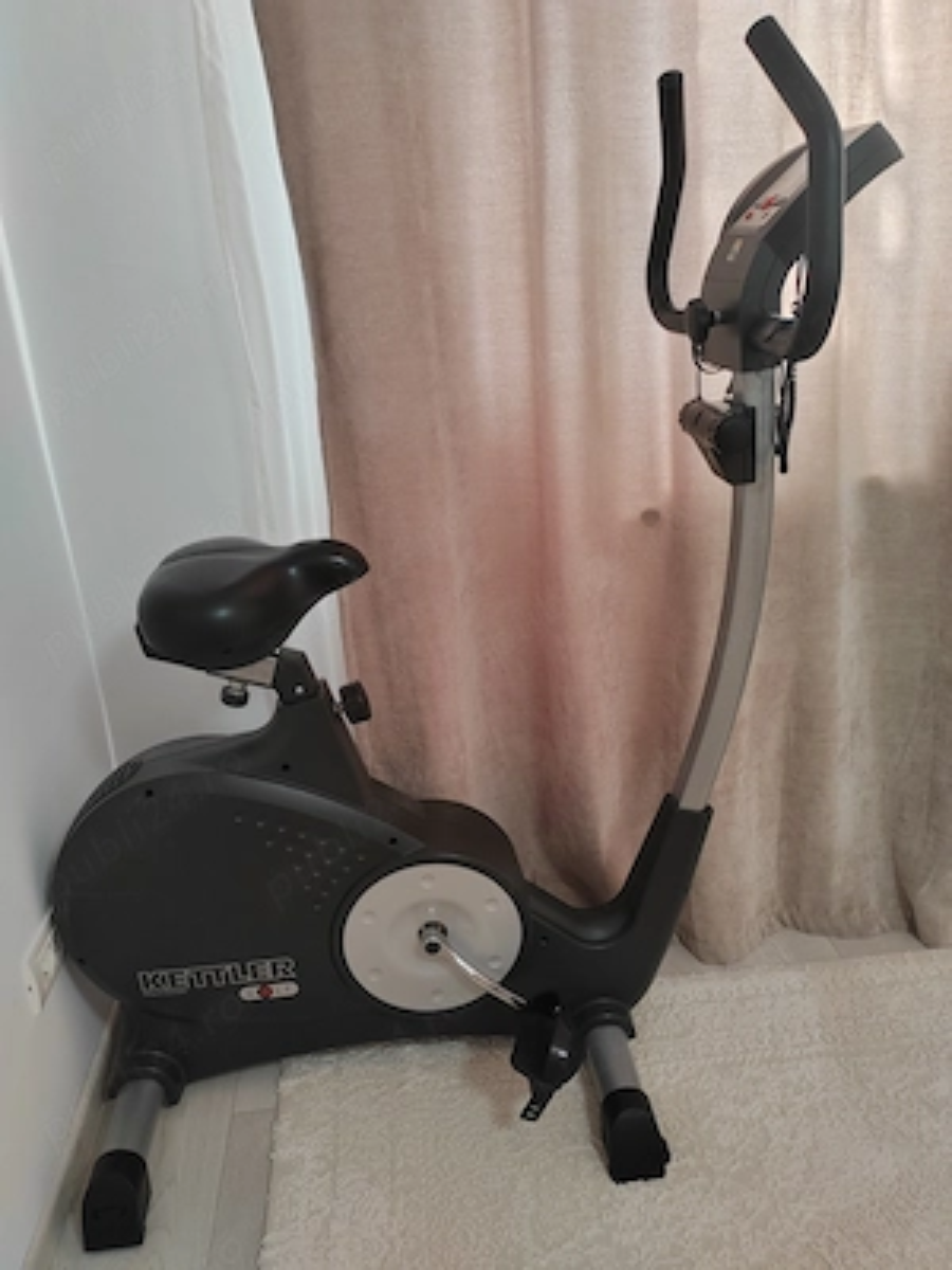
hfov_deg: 51.4
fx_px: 990
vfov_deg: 65.3
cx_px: 476
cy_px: 635
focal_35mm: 27
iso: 400
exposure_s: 1/50
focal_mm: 5.52
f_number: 1.9
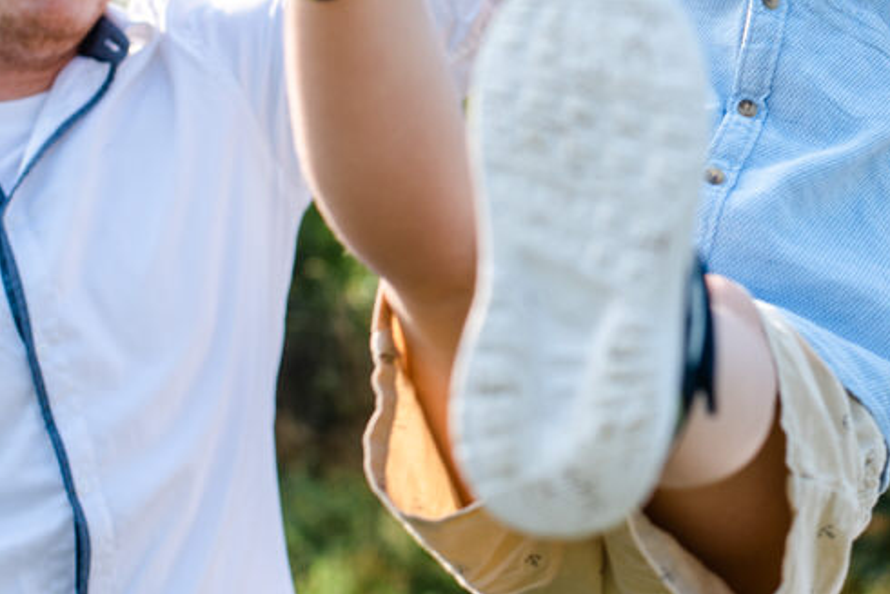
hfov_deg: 19.7
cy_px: 24
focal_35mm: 102
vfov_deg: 13.3
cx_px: 777
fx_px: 2522
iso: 100
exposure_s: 1/640
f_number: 4
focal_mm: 50
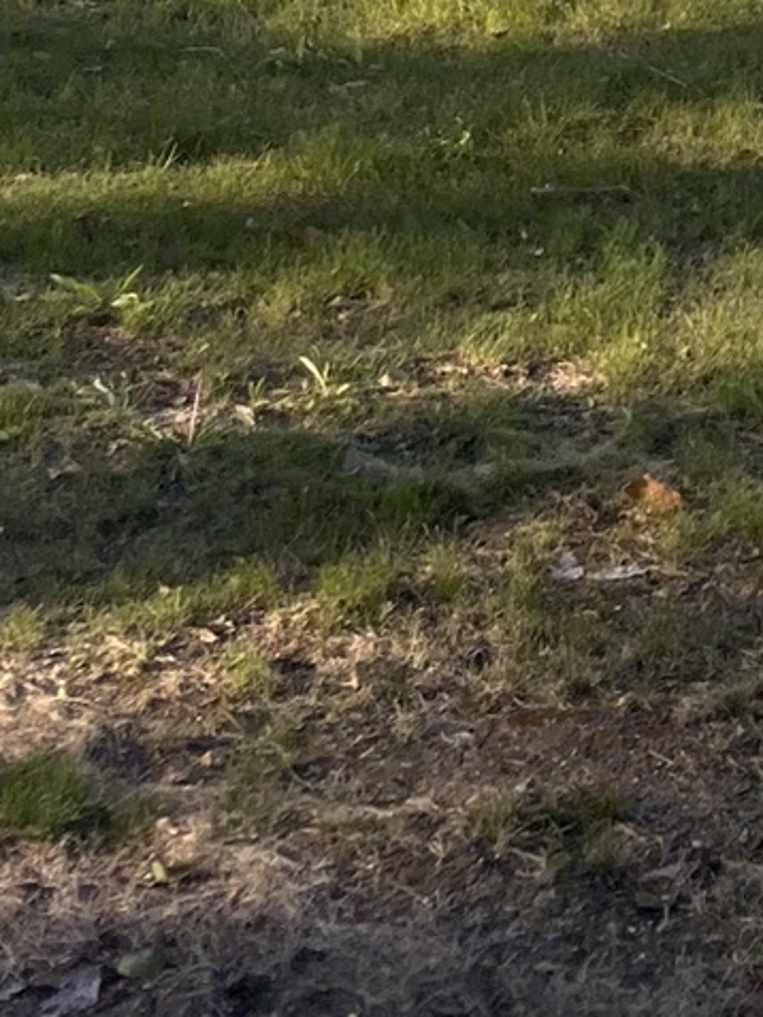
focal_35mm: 109
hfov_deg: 12.6
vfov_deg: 15.1
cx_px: 1292
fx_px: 3202
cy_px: -919
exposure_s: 1/1832
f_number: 1.6
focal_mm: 5.1
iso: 50
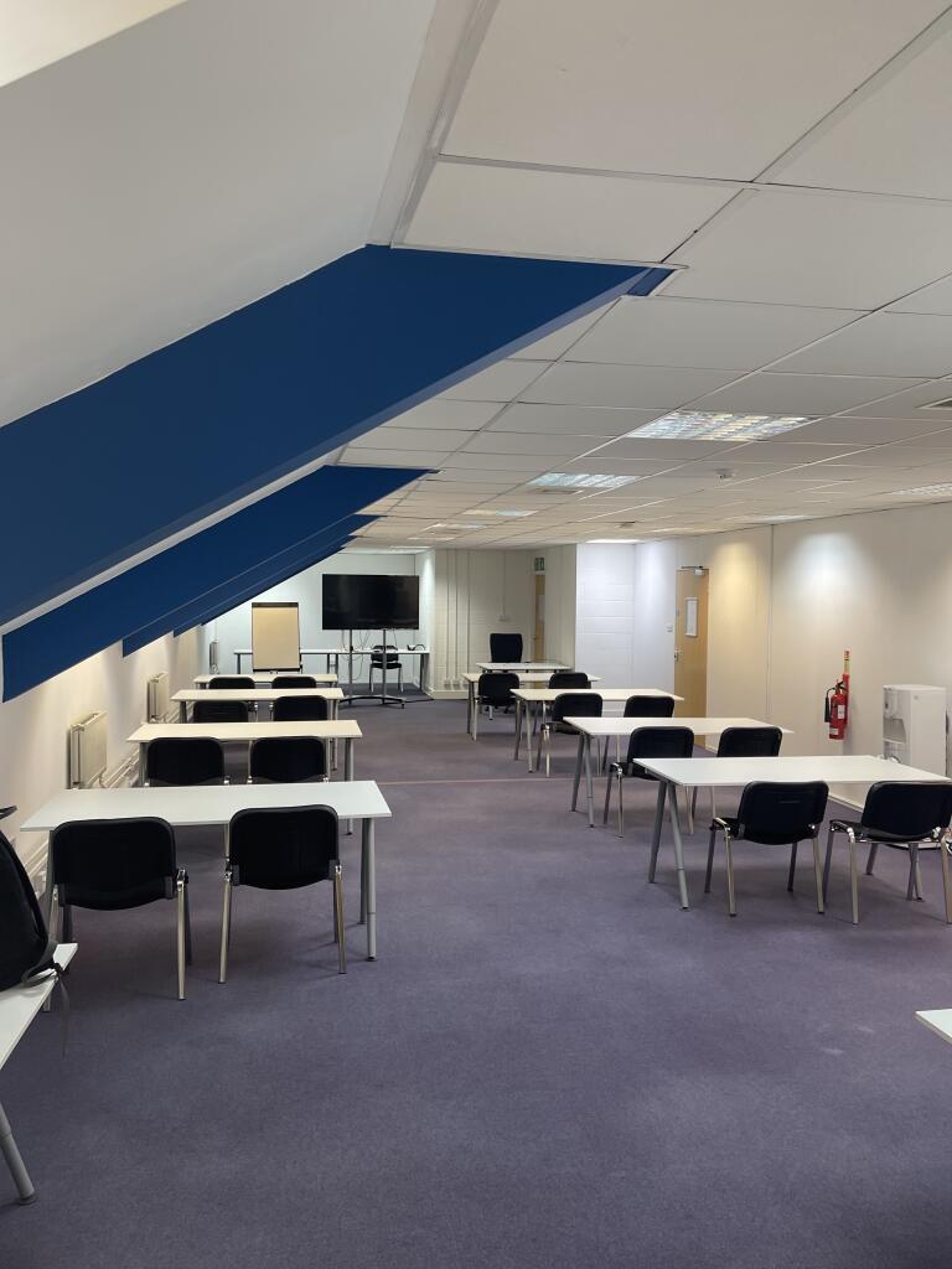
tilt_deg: -3.0
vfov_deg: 67.3
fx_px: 953
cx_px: 476
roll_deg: -1.6
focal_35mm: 26
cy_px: 634
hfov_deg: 53.1
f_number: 1.6
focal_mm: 5.1
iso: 125
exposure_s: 1/100
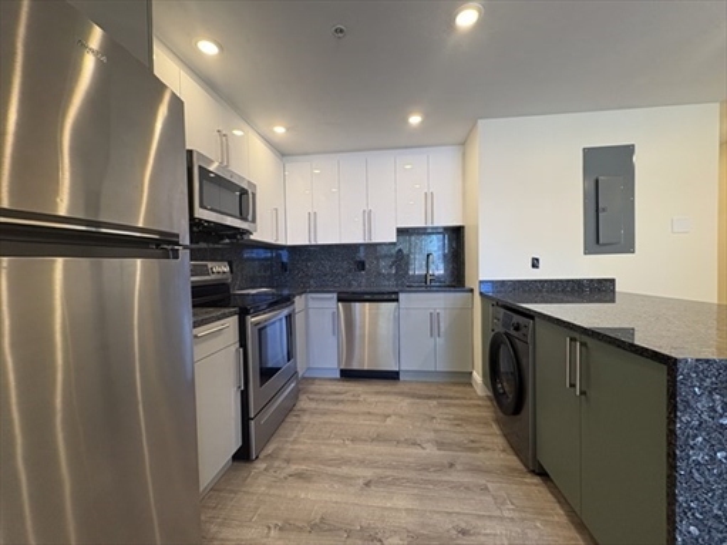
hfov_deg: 102.1
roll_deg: +0.9
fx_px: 294
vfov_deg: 85.7
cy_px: 272
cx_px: 364
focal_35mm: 14
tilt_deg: -5.9
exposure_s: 1/120
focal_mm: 2.22
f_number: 2.2
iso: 200
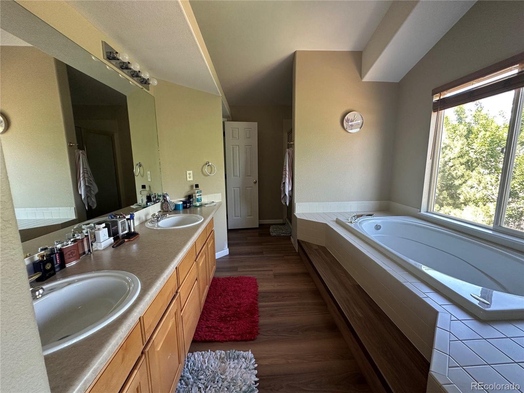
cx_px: 262
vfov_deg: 85.7
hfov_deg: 102.1
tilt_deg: -8.8
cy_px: 196
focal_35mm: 14
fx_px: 212
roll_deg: +1.2
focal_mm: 2.22
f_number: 2.2
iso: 200
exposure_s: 1/99
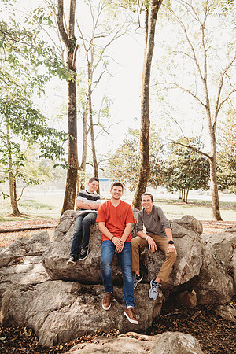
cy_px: 177
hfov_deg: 53.1
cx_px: 118
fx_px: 236
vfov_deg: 73.7
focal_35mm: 24
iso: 250
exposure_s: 1/250
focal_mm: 24
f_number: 3.2
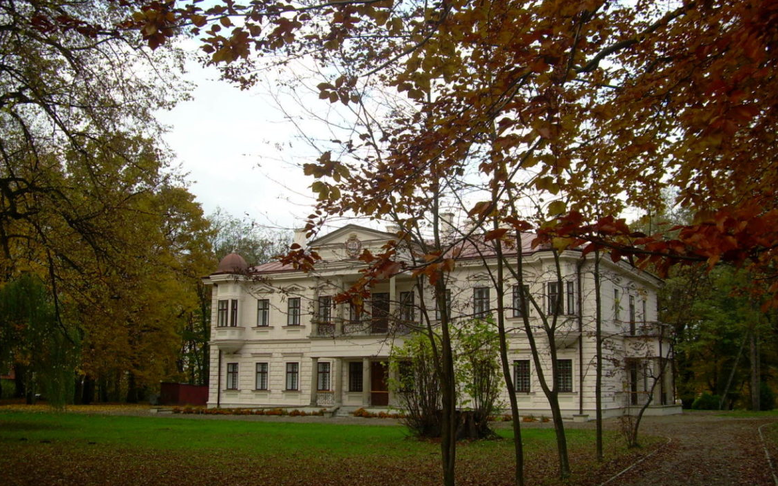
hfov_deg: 48.2
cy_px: 239
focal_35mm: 41
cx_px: 392
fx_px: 869
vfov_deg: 31.2
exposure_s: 1/193
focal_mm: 6.3
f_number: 2.8
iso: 50
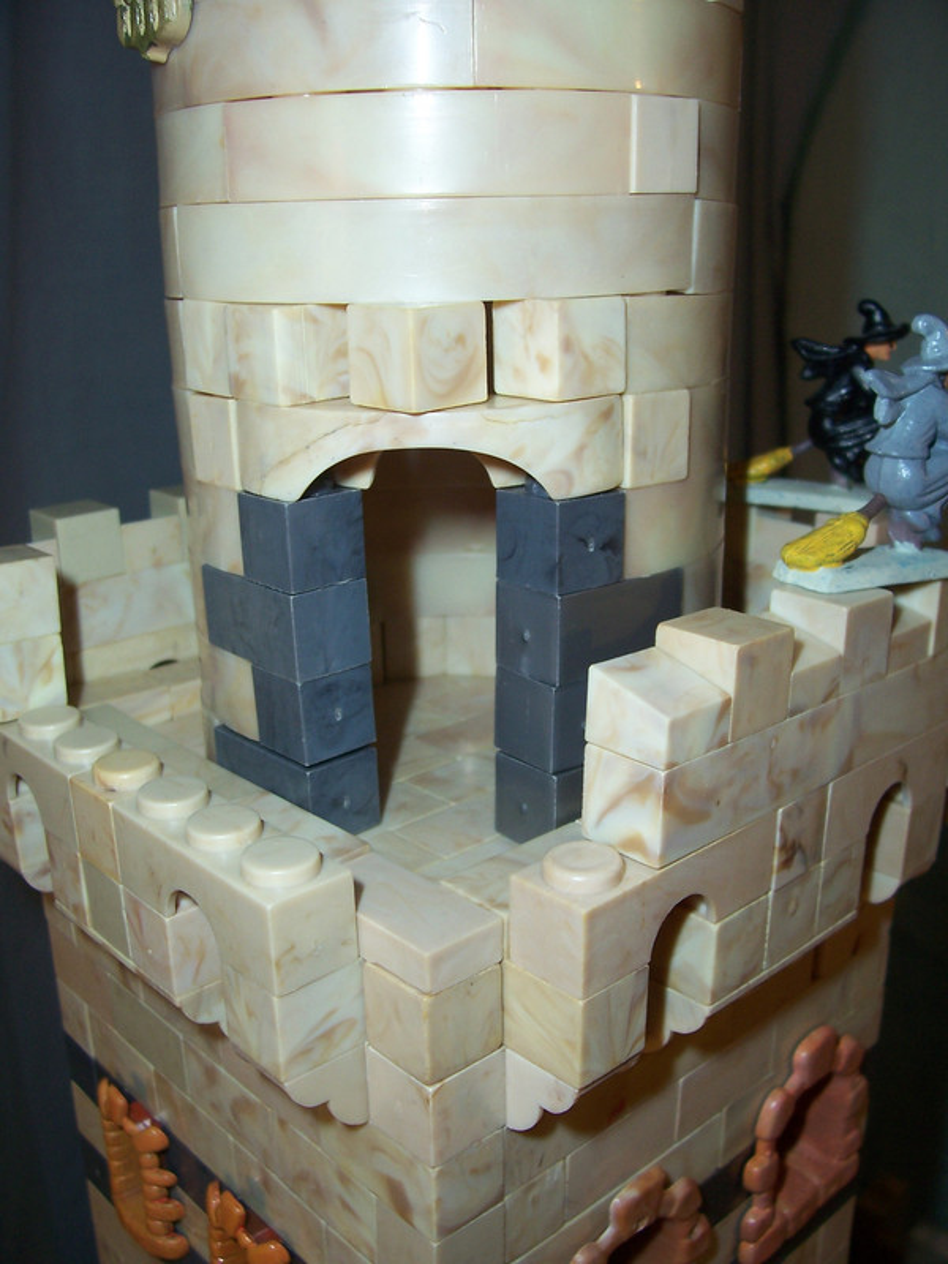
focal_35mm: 34
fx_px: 1242
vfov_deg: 54.0
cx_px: 474
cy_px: 632
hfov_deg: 41.8
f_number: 2.7
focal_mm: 5.6
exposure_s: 1/60
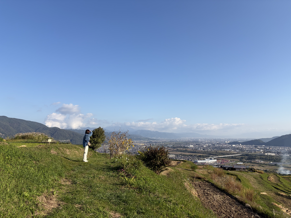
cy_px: 109
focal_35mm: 26
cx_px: 146
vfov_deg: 53.1
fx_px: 219
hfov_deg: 67.3
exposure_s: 1/3279
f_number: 1.6
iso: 50
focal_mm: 5.96
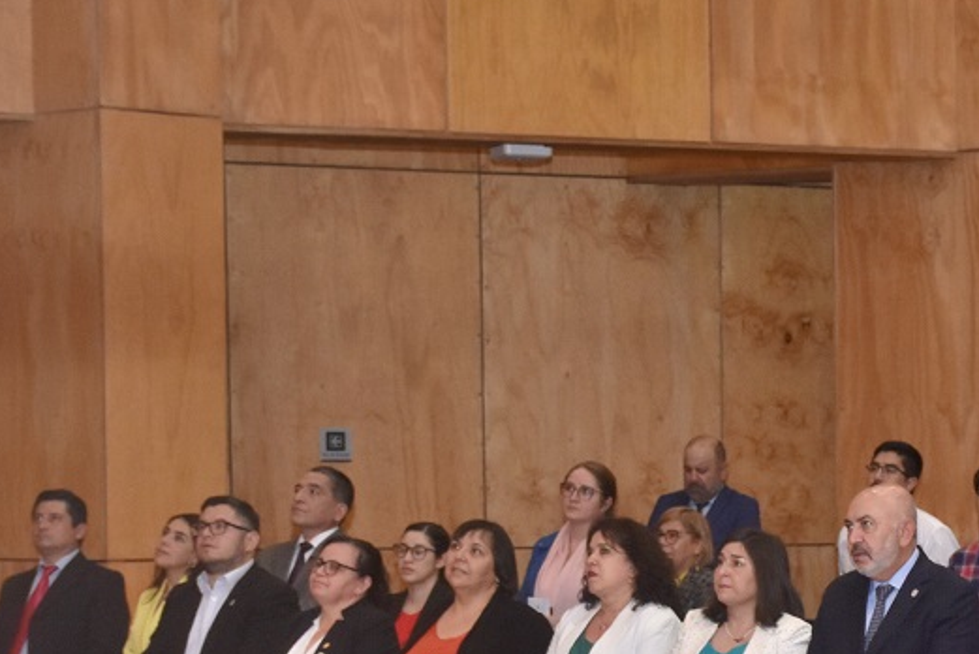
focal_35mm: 145
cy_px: 566
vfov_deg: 9.4
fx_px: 3945
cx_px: 962
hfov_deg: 14.0
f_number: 4.5
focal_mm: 40
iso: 800
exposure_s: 1/200
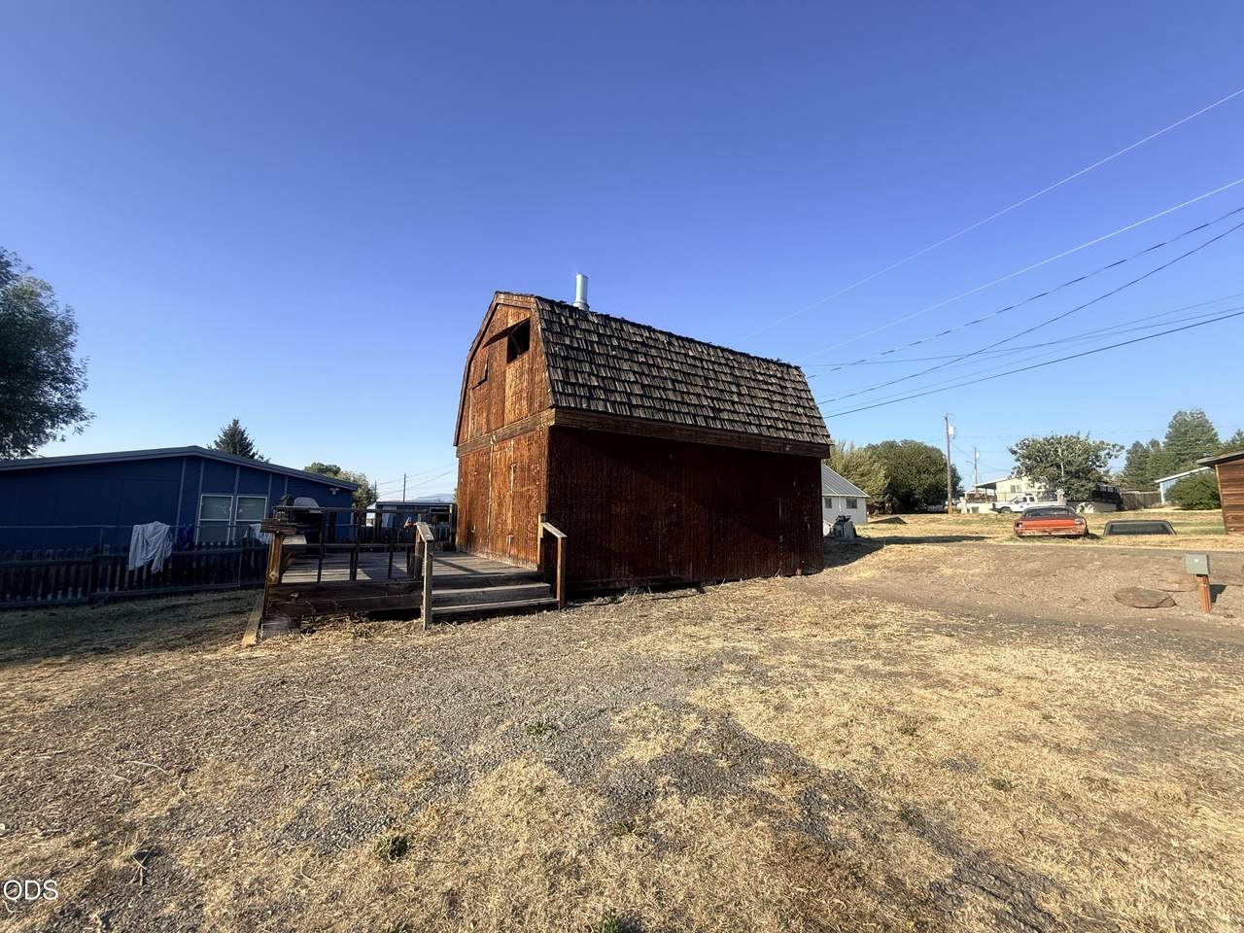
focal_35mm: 14
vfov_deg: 85.7
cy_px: 466
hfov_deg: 102.1
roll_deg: -1.4
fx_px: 503
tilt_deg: +7.0
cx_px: 622
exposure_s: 1/942
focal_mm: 2.22
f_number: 2.2
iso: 50
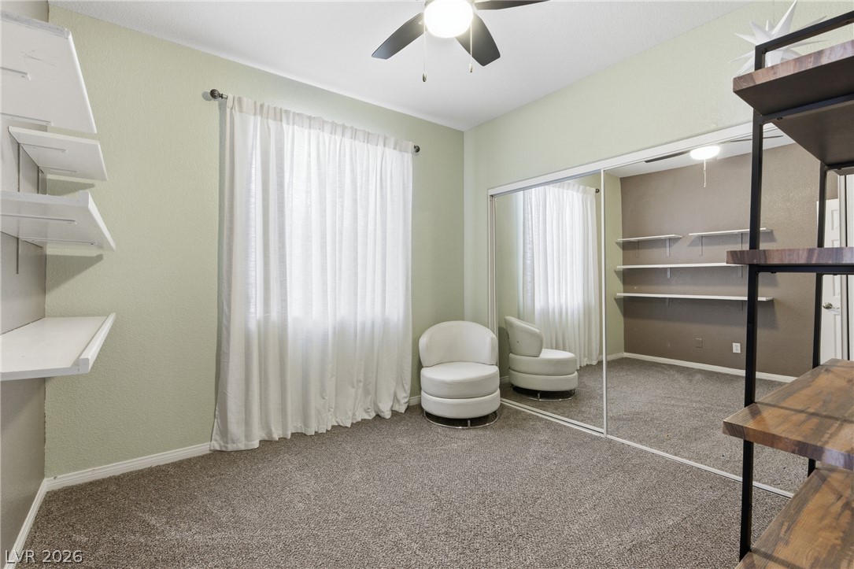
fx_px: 379
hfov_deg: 96.7
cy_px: 284
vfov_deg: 73.7
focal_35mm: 16
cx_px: 427
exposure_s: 1/50
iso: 640
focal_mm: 16
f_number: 8
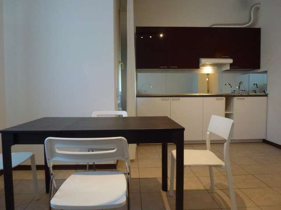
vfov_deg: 54.9
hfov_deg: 69.4
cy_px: 105
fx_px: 203
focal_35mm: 25
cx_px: 140
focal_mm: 4.3
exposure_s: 1/50
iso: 400
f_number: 3.3
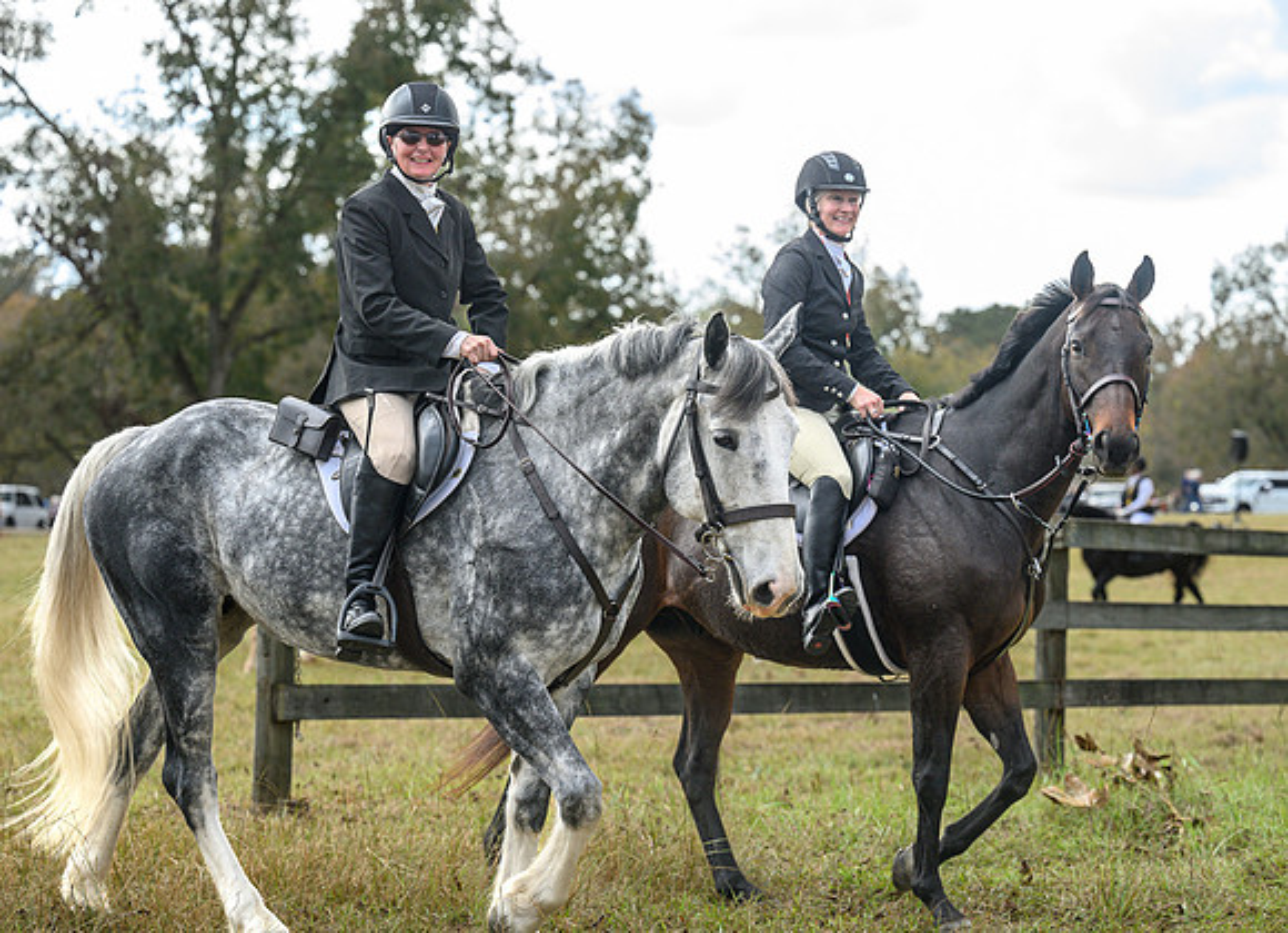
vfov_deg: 17.2
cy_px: 463
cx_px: 605
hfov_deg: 23.5
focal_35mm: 84
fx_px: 3090
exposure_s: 1/1000
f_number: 3.5
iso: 640
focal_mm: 79
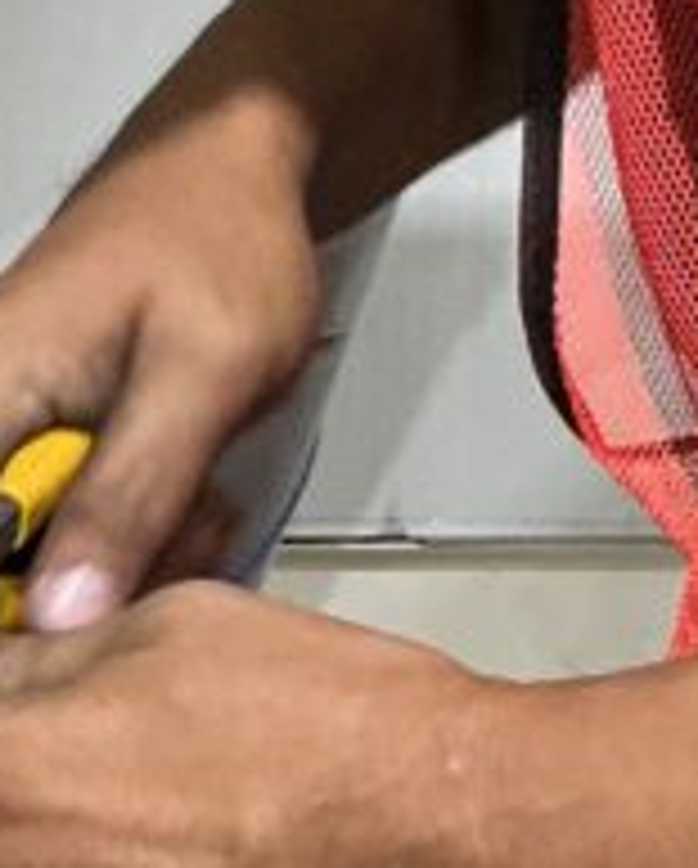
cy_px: 553
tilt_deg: -1.5
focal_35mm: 150
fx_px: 3864
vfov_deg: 12.8
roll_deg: +0.1
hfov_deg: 9.7
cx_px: -608
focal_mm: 3
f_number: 1.8
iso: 200
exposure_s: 1/50
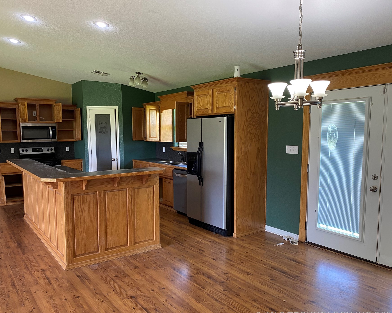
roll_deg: -0.1
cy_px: 161
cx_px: 184
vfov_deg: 51.5
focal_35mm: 28
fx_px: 325
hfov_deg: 62.2
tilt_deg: -5.5
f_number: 1.8
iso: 100
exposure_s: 1/60
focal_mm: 4.25
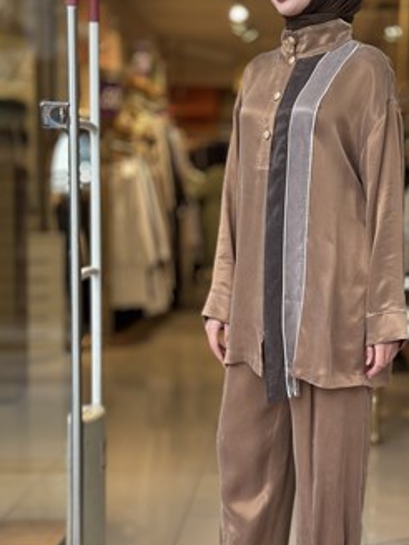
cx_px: 301
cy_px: 297
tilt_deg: -4.8
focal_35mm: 76
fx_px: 1197
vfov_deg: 25.6
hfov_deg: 19.3
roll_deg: -1.7
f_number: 1.78
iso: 125
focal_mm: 6.86
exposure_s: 1/153
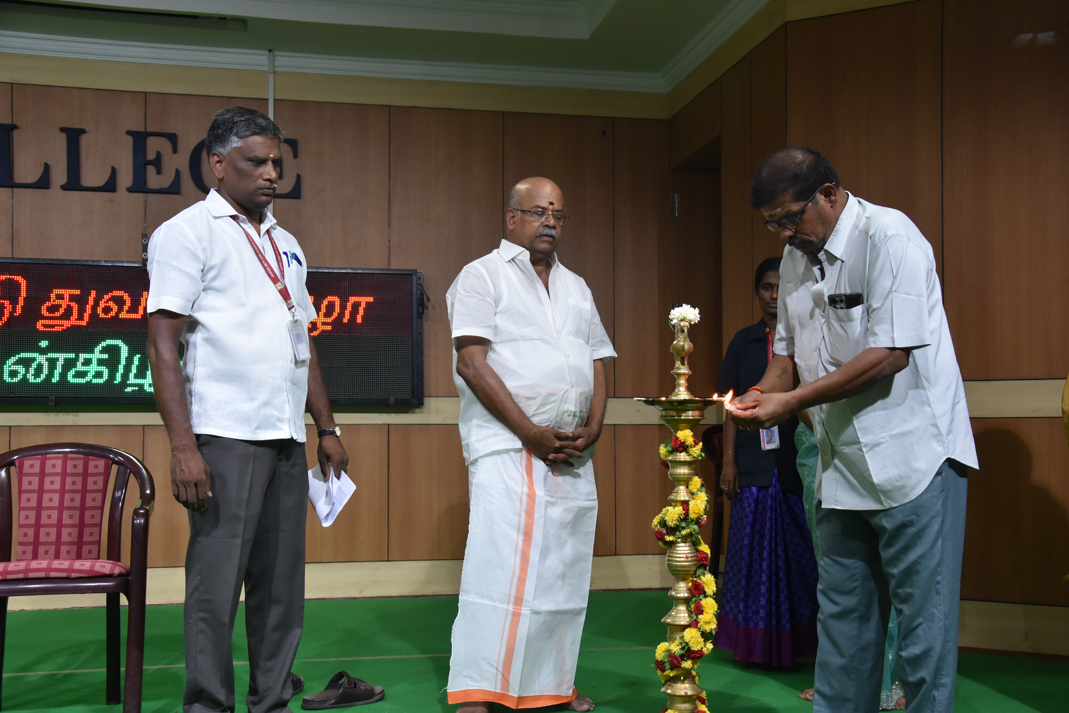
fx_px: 1247
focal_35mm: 42
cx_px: 534
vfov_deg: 31.9
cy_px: 356
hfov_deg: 46.4
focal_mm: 28
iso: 800
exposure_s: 1/100
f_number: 5
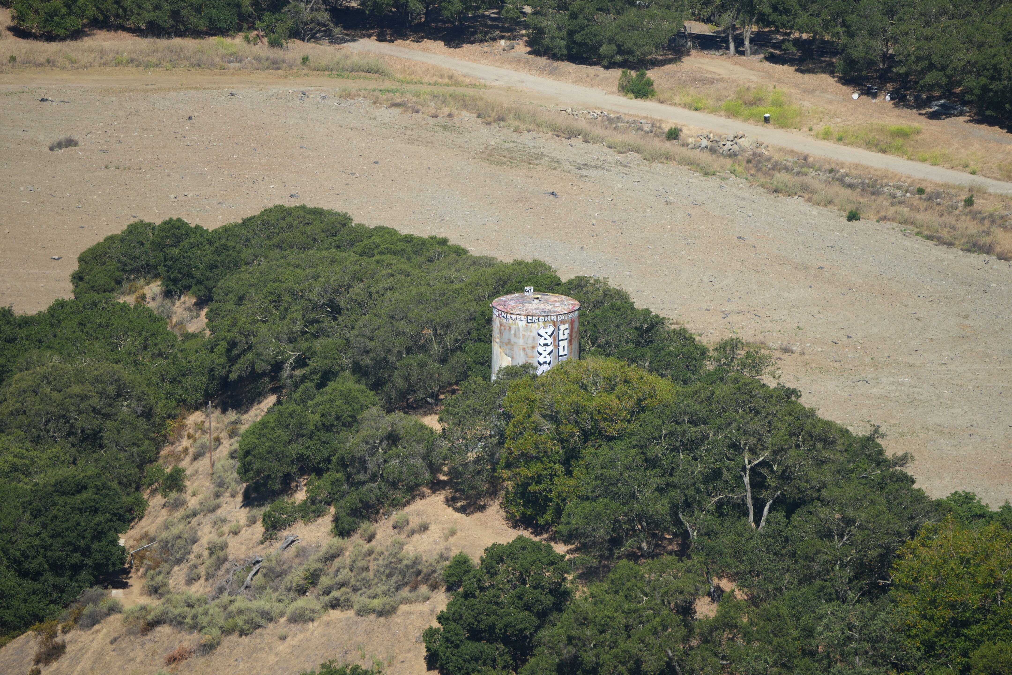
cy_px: 338
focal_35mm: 400
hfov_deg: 5.2
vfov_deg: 3.4
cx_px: 506
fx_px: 11244
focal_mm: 400
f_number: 6.3
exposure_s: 1/1250
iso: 400
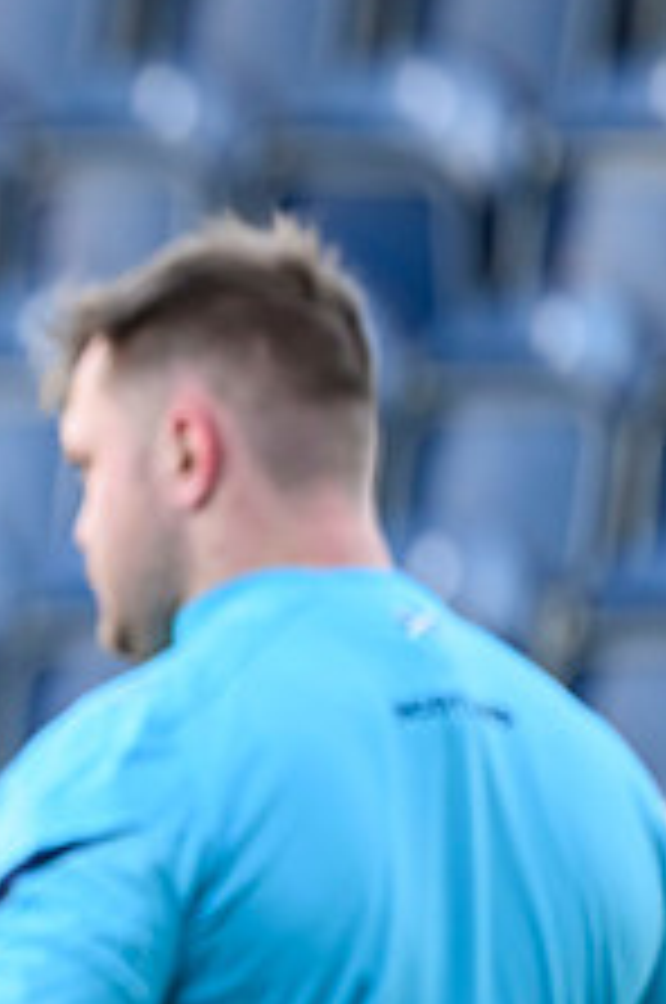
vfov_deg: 1.8
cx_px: -781
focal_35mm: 1163
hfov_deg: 1.2
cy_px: 572
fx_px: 32371
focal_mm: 400
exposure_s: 1/1250
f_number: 3.2
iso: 1250
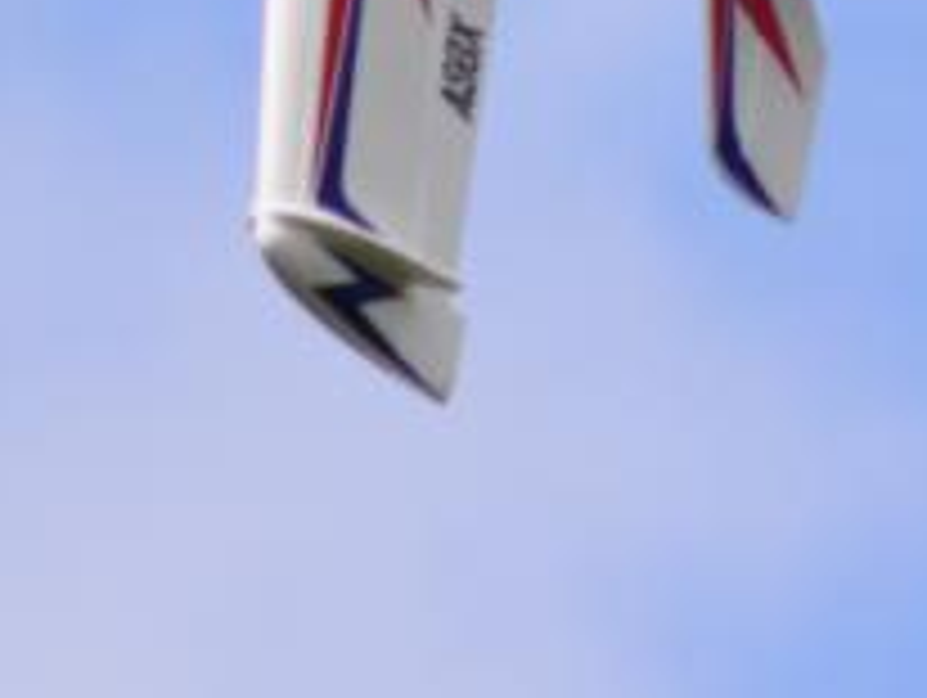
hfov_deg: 0.8
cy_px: -504
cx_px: 765
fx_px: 64855
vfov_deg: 0.6
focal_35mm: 2419
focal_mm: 300
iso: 800
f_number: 8
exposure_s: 1/4000
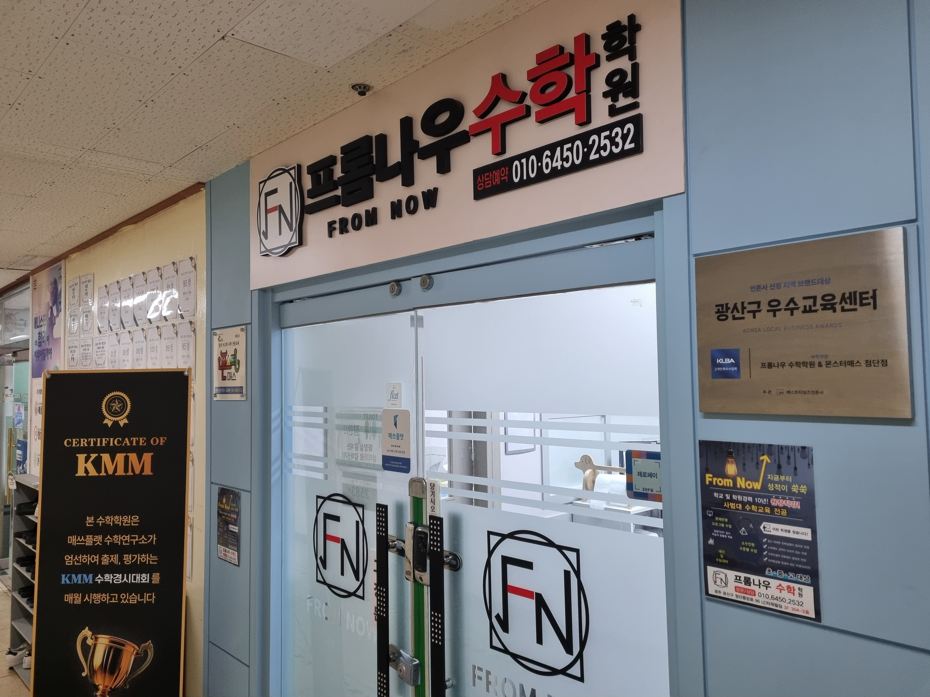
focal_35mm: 26
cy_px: 348
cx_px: 465
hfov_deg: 67.3
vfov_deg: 53.1
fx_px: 699
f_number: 1.8
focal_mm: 5.4
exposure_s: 1/120
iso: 320
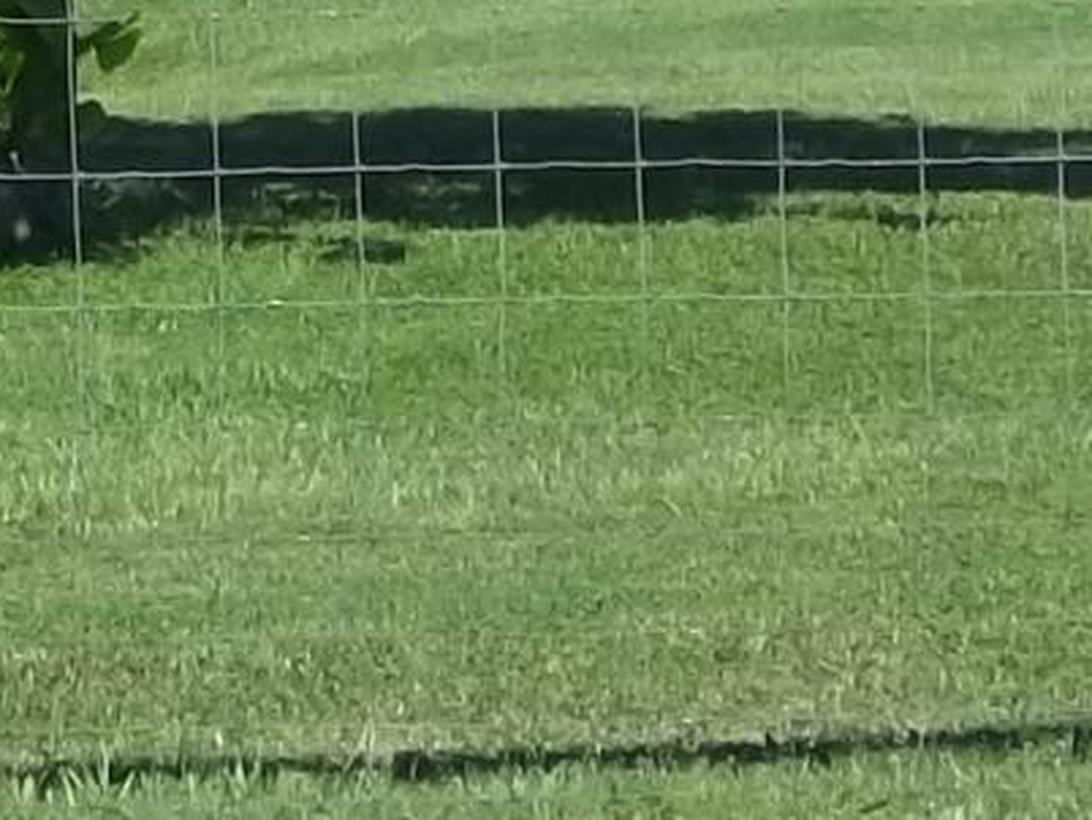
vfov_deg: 3.3
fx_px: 14362
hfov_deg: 4.3
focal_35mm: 455
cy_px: 38
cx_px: -614
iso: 64
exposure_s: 1/800
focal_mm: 11
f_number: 4.1
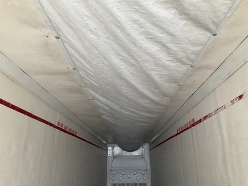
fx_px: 208
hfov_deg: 61.7
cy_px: 93
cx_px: 124
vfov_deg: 48.2
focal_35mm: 29
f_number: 1.8
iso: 50
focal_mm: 3
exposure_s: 1/122
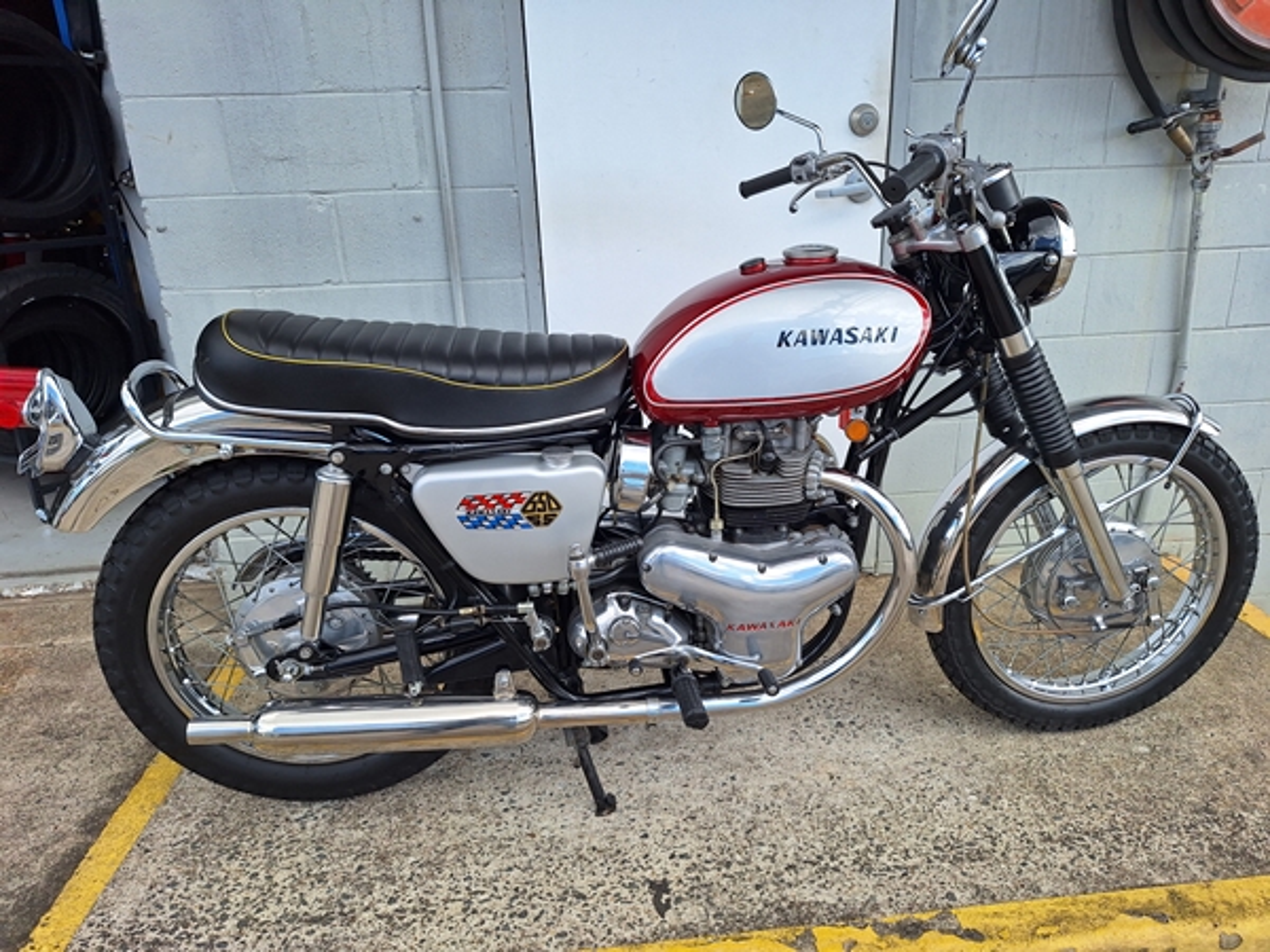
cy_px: 476
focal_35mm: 23
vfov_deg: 58.9
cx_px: 635
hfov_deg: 73.9
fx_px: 844
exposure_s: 1/1011
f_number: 1.8
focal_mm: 5.54
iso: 40
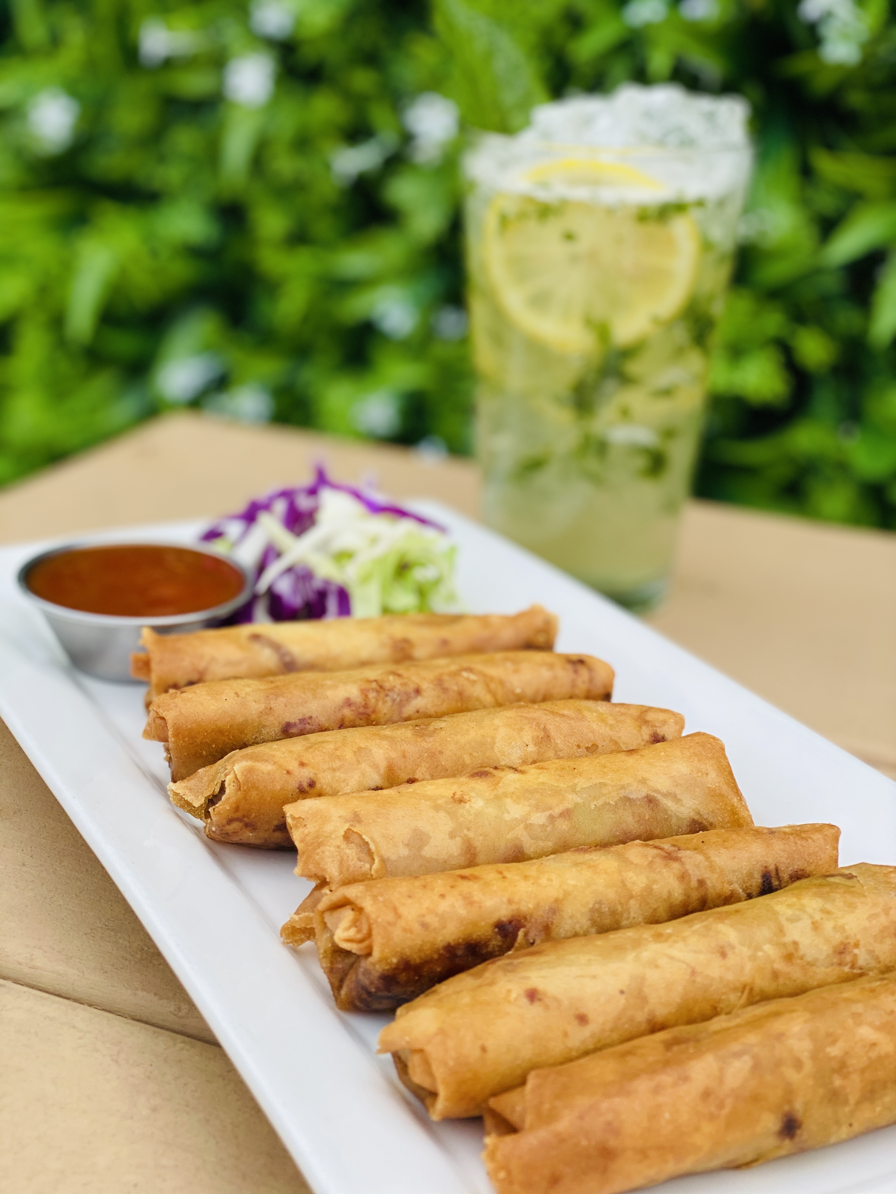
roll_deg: -2.3
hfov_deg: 28.0
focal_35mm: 52
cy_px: 597
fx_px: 1795
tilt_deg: -20.8
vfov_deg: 36.8
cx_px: 448
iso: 20
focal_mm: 6
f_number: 2
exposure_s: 1/648
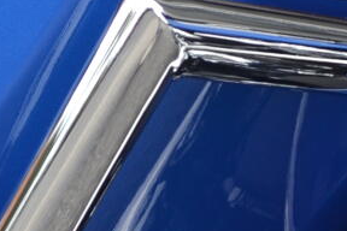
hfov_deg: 9.0
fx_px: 2207
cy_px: 309
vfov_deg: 6.0
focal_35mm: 229
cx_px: 136
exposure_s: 1/125
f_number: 5.6
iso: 110
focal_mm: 22
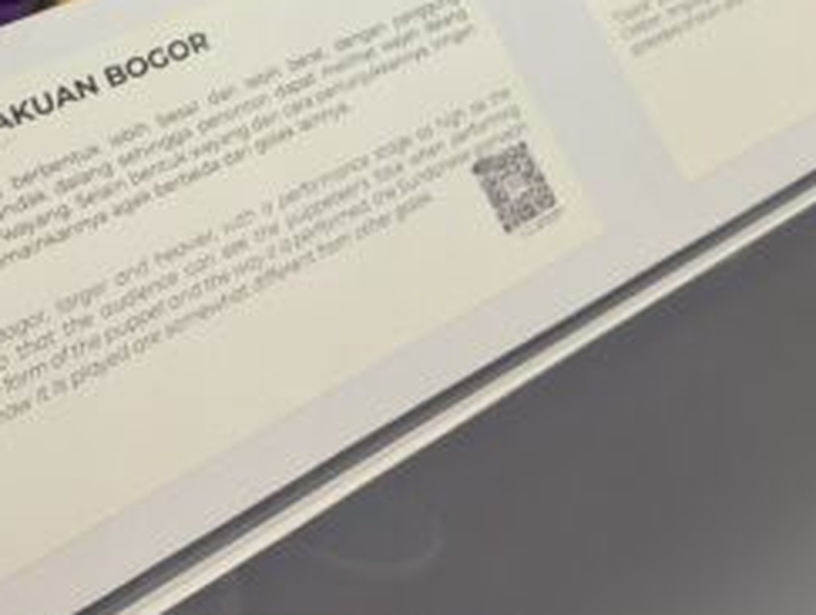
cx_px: 468
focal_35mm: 74
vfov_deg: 17.7
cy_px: -323
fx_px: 1747
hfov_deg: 26.3
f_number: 1.85
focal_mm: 6.81
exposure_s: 1/30.7
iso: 115
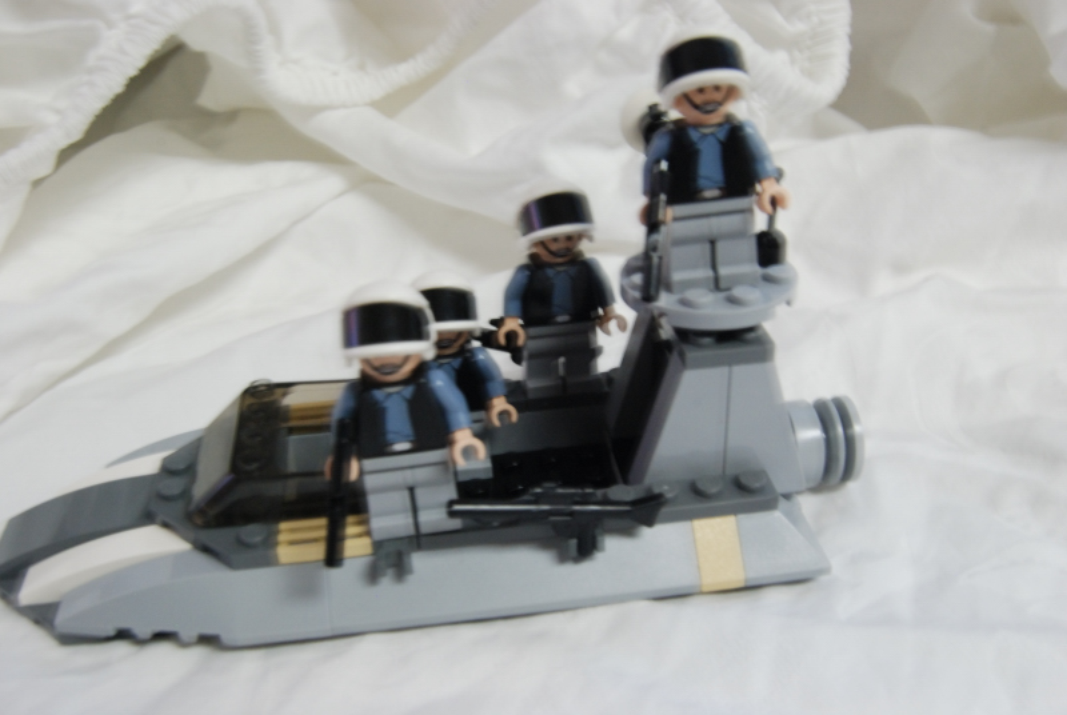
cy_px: 358
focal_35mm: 39
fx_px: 1158
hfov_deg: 49.5
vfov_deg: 34.3
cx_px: 534
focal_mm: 26
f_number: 14
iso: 800
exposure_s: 1/4
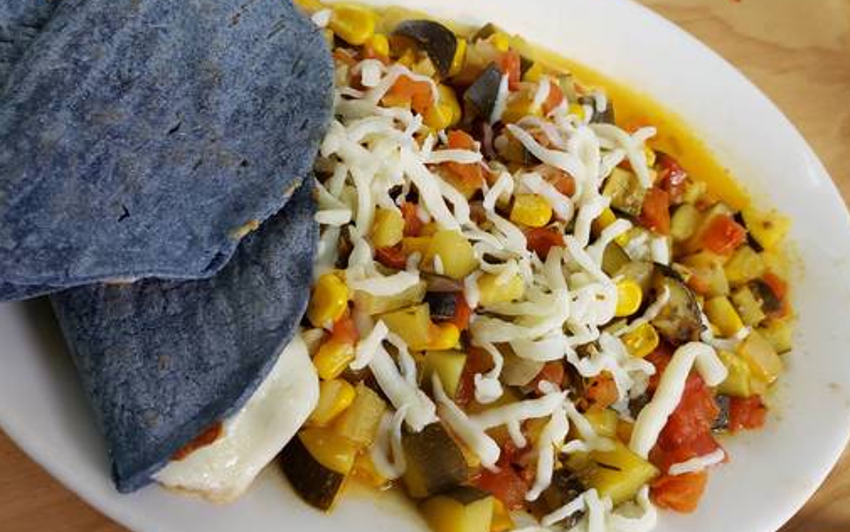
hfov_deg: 59.6
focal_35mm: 32
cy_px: 268
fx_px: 742
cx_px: 409
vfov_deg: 39.5
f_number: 2.4
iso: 250
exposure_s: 1/24
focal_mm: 4.3
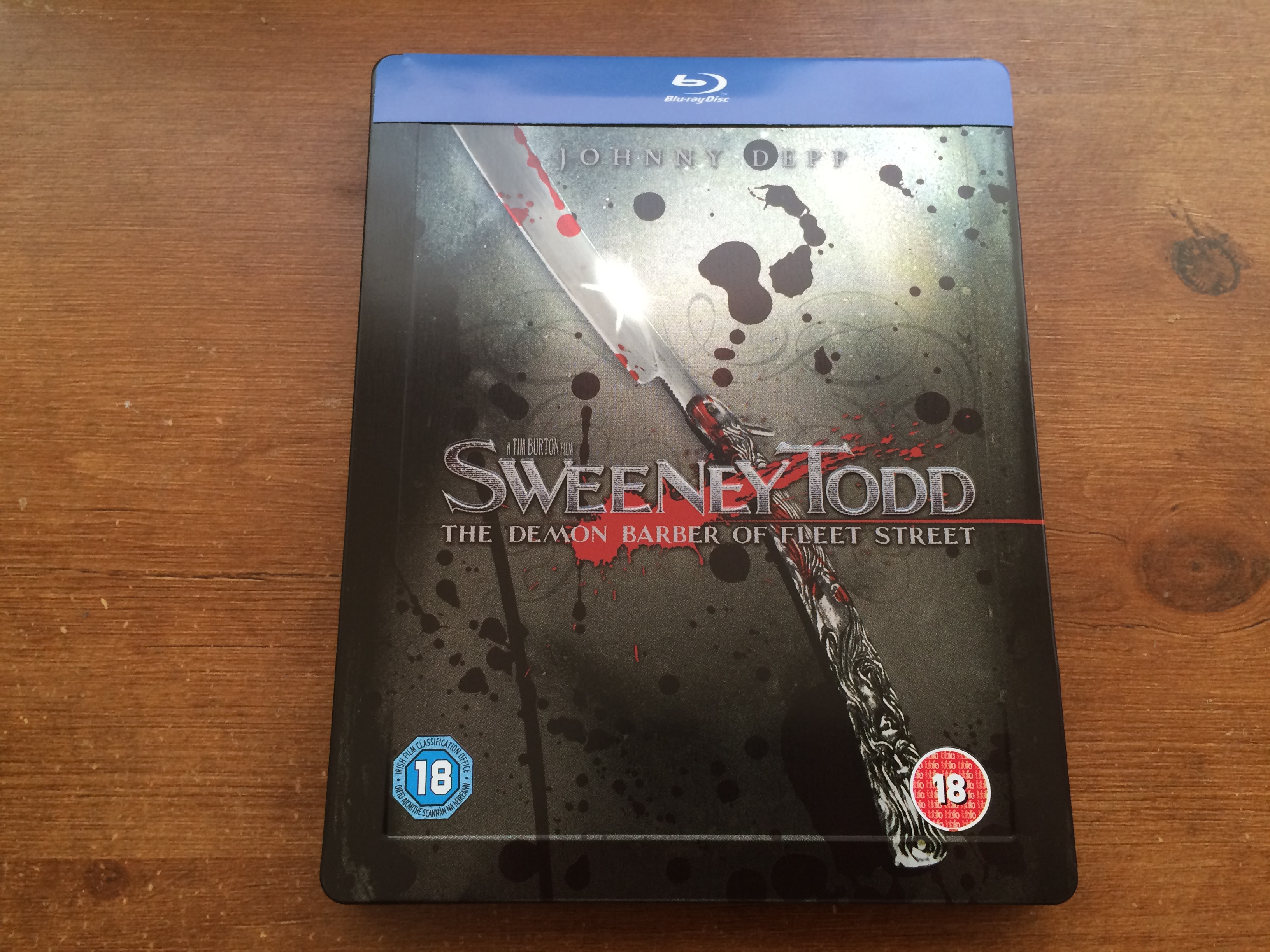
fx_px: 1064
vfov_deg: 48.2
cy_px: 476
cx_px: 635
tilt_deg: -77.3
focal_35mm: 29
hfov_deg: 61.7
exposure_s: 1/30
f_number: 2.2
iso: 80
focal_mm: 4.15
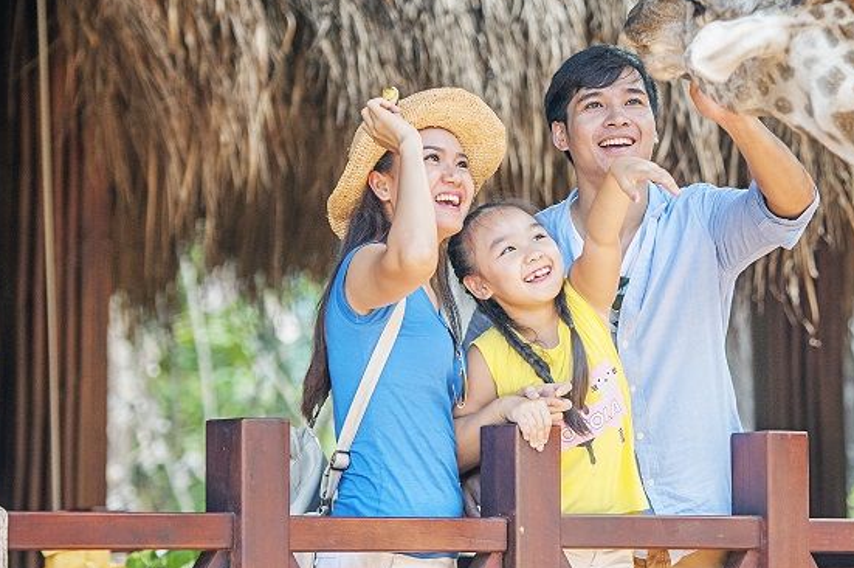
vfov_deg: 6.0
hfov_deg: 9.1
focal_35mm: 227
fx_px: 5379
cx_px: 708
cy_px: 198
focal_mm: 125
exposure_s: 1/500
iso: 640
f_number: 2.8
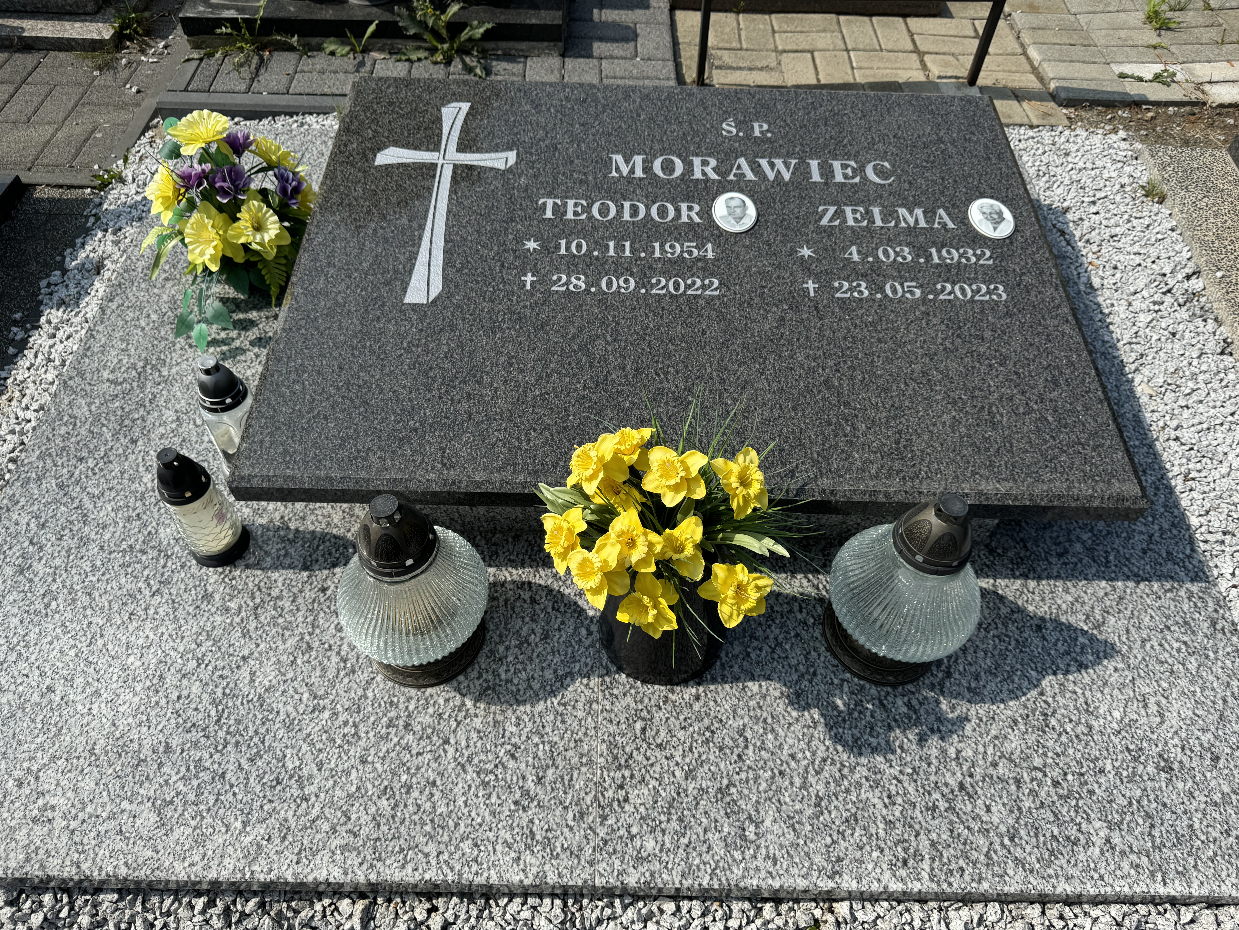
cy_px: 465
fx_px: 859
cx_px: 620
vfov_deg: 56.8
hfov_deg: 71.6
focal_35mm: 24
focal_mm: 6.76
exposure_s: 1/4950
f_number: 1.78
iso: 80
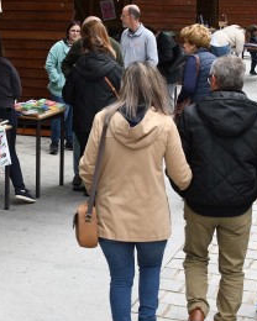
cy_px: 90
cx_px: 26
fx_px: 770
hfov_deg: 18.6
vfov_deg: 23.4
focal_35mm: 81
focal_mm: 28
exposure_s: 1/500
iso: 500
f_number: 5.6
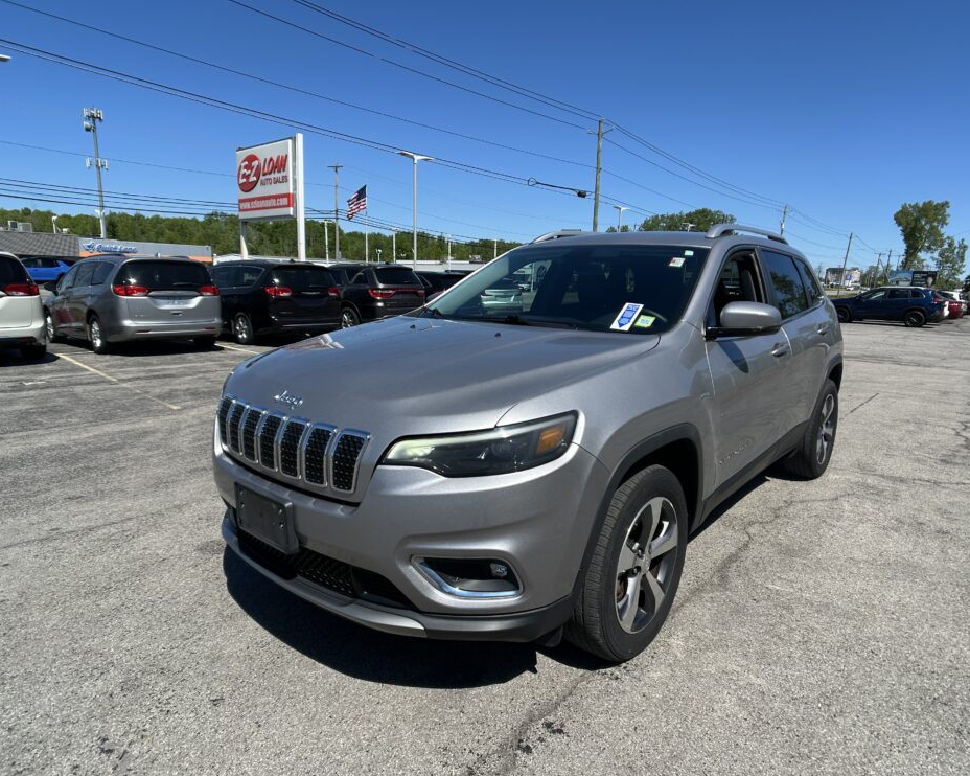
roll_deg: -1.4
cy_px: 384
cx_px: 479
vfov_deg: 51.5
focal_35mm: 28
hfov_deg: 62.2
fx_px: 804
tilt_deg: -10.1
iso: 50
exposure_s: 1/4115
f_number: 1.5
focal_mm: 5.7
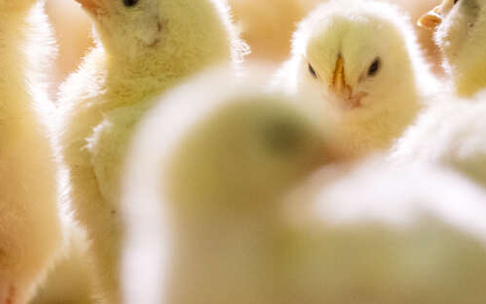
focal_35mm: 572
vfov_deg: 2.3
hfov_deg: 3.7
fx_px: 7578
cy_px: -56
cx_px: -13
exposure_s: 1/80
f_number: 4
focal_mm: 200
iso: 1000
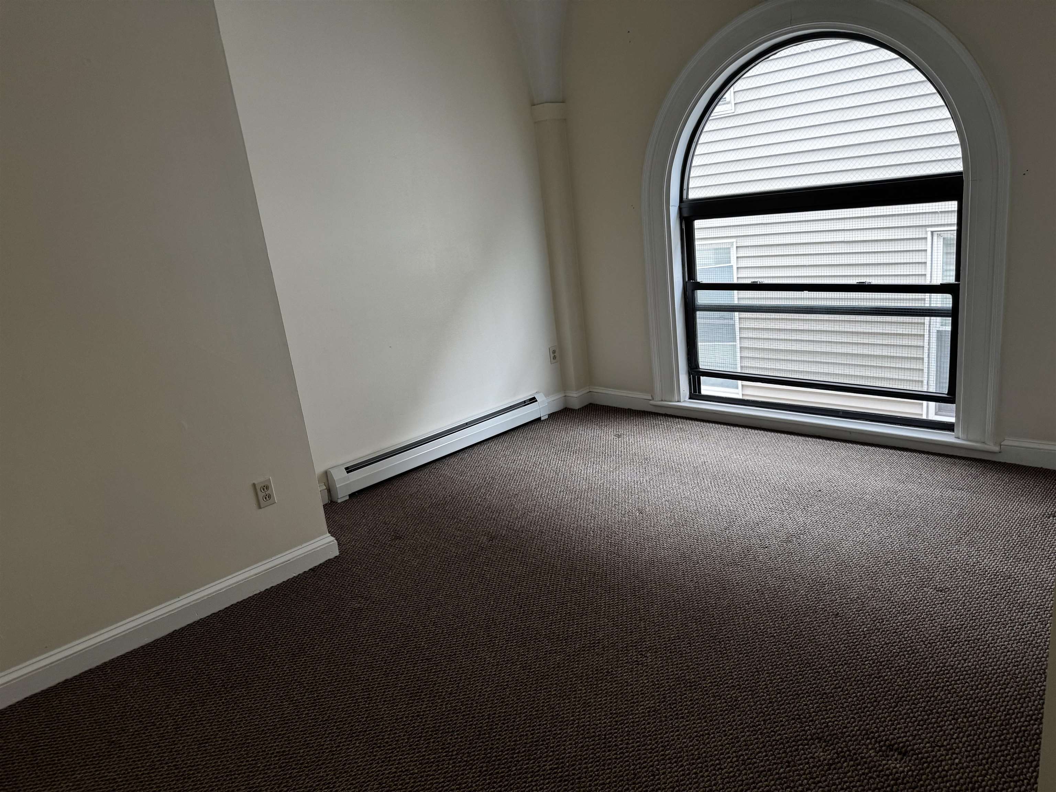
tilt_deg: -15.1
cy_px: 396
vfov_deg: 56.8
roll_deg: +7.1
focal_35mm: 24
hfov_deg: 71.6
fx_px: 732
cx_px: 528
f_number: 1.78
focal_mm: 6.76
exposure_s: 1/60
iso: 200
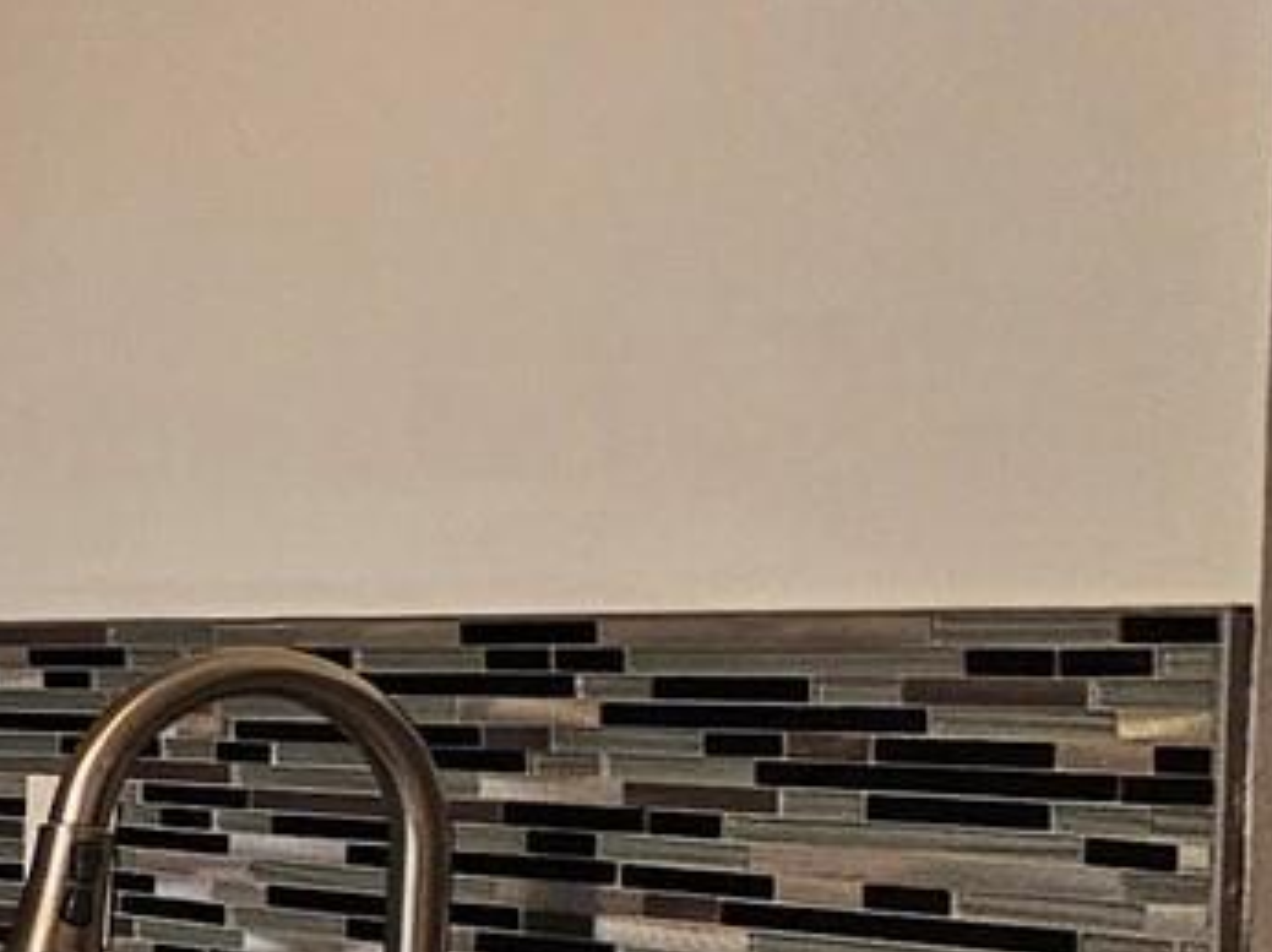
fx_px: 2827
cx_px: -2276
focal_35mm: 77
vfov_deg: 19.0
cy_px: 687
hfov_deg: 12.6
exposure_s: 1/120
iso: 100
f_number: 2.2
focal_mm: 2.2
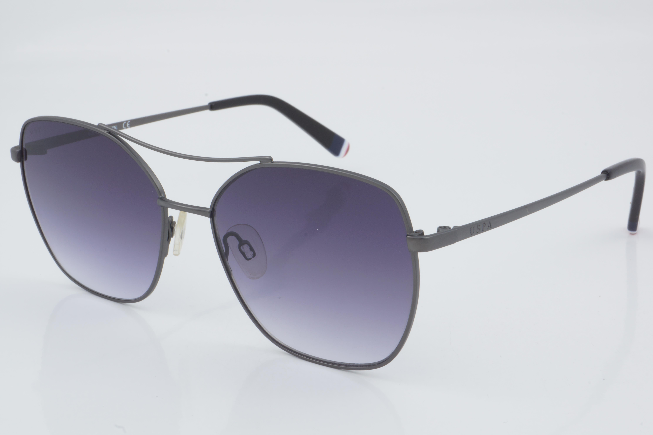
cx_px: 326
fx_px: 1360
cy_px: 218
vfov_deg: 18.2
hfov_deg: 27.0
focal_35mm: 75
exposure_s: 1/3
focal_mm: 50
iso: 100
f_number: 32
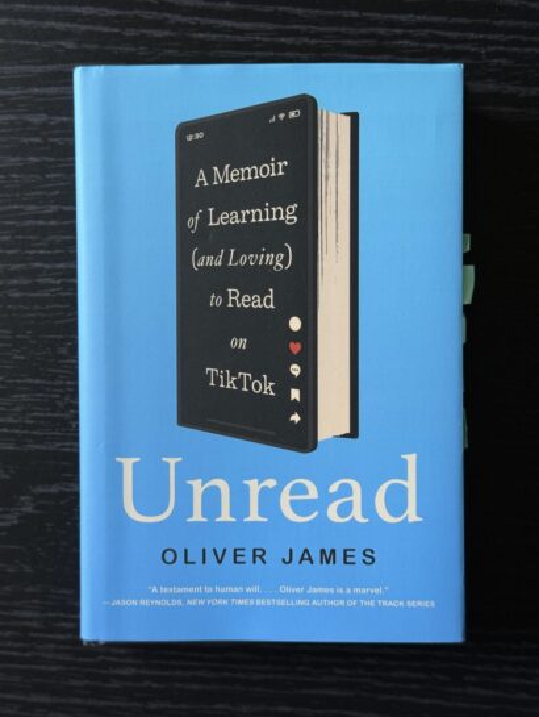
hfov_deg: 30.3
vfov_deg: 39.6
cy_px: 358
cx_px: 270
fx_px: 995
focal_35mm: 48
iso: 100
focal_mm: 6.76
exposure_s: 1/103
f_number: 1.78
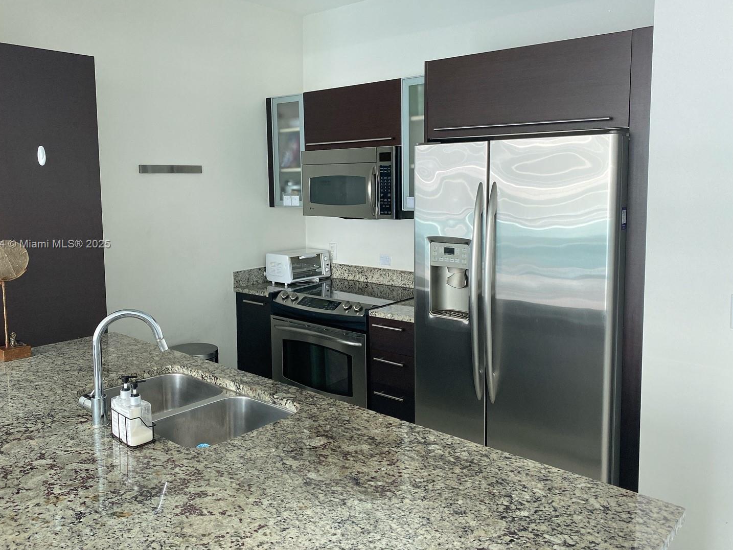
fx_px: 614
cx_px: 356
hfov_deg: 61.6
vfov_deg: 48.2
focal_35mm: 29
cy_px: 245
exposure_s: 1/83
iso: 125
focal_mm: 4.25
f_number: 1.8
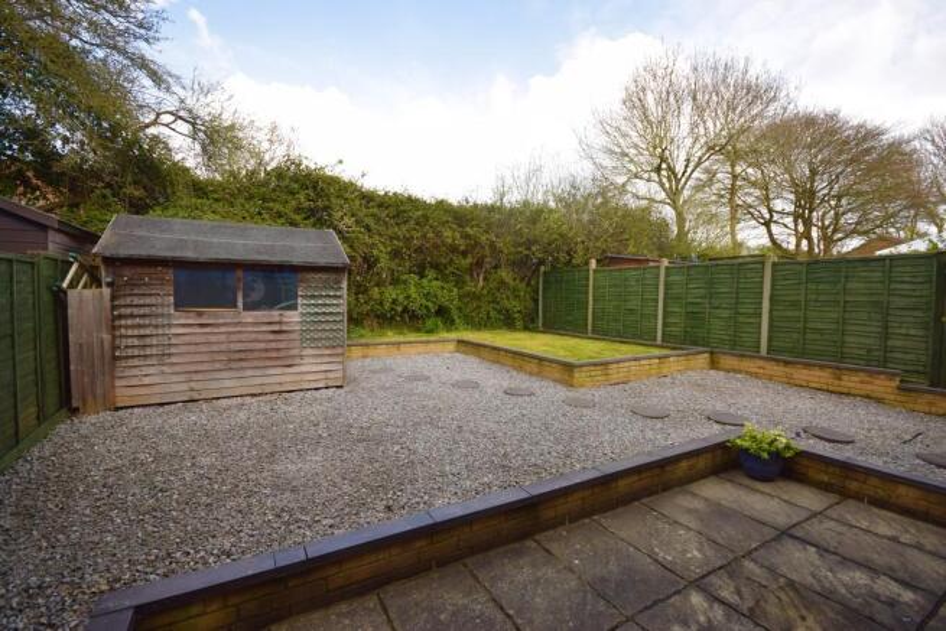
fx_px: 394
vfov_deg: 77.4
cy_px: 316
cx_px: 473
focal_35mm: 15
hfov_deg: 100.4
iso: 100
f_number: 6.3
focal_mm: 10
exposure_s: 1/160
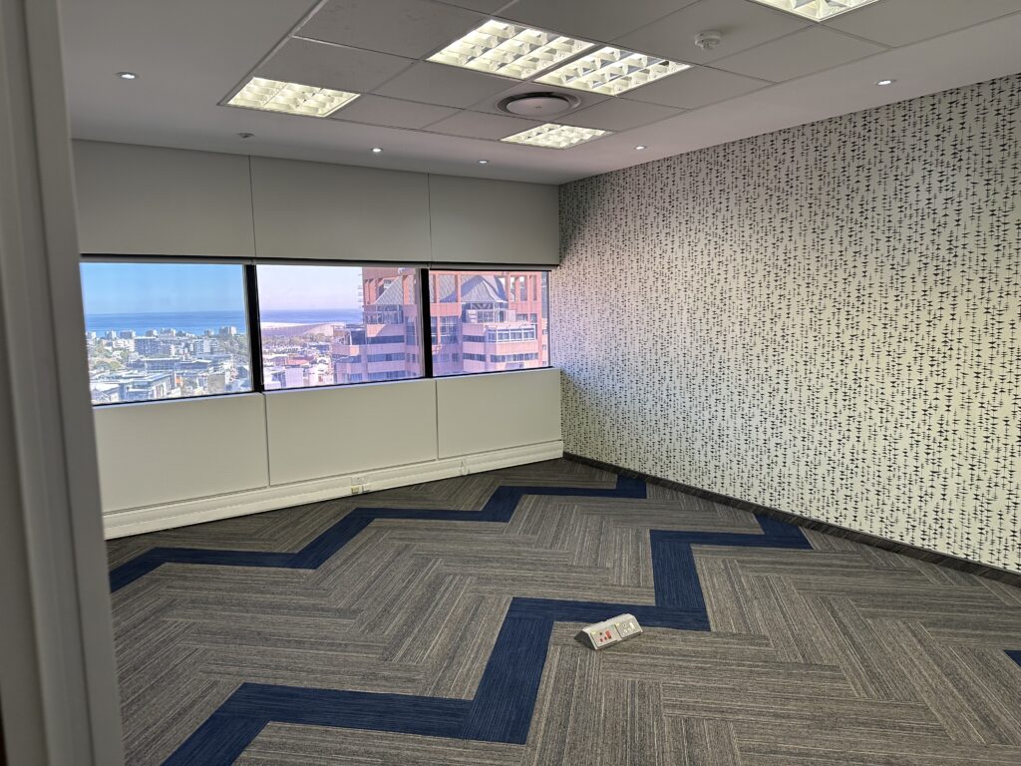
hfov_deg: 71.6
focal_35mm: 24
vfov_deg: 56.8
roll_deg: +1.7
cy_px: 383
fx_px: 708
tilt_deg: -6.2
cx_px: 510
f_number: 1.78
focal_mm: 6.86
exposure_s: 1/100
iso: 125
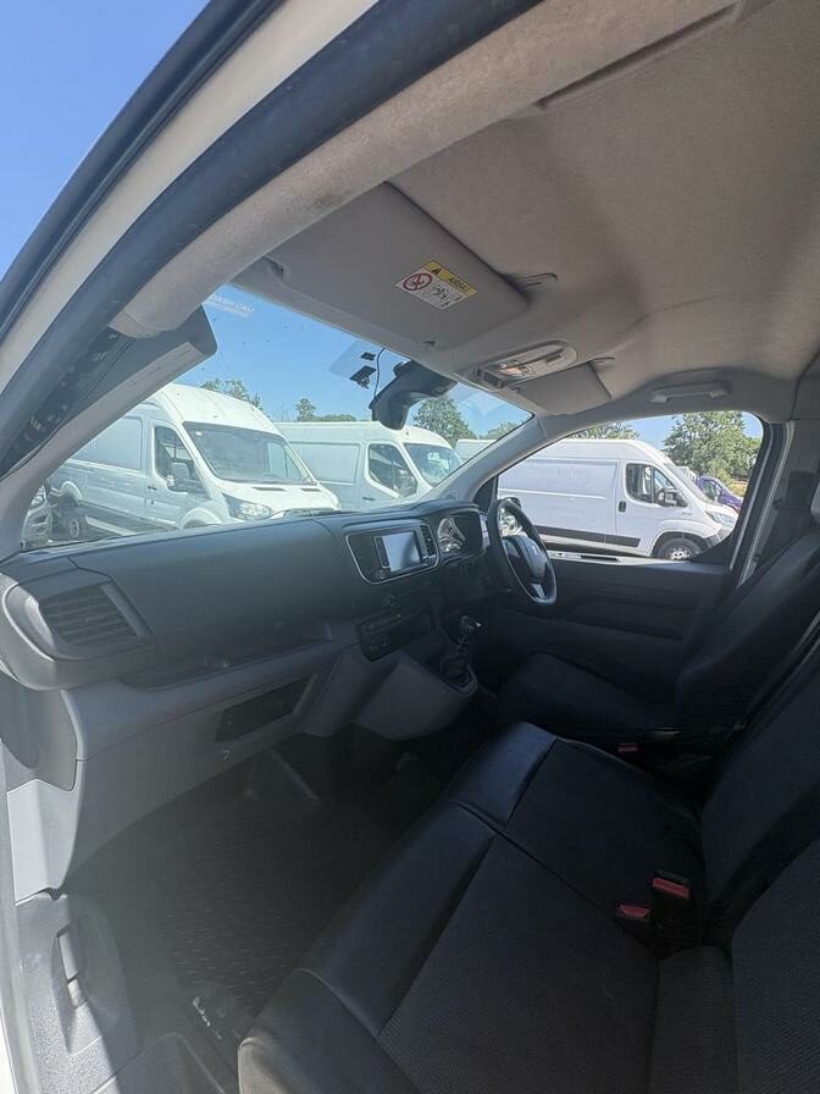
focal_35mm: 14
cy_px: 547
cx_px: 410
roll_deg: -2.5
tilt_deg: -11.7
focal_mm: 2.22
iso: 64
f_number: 2.2
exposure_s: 1/787
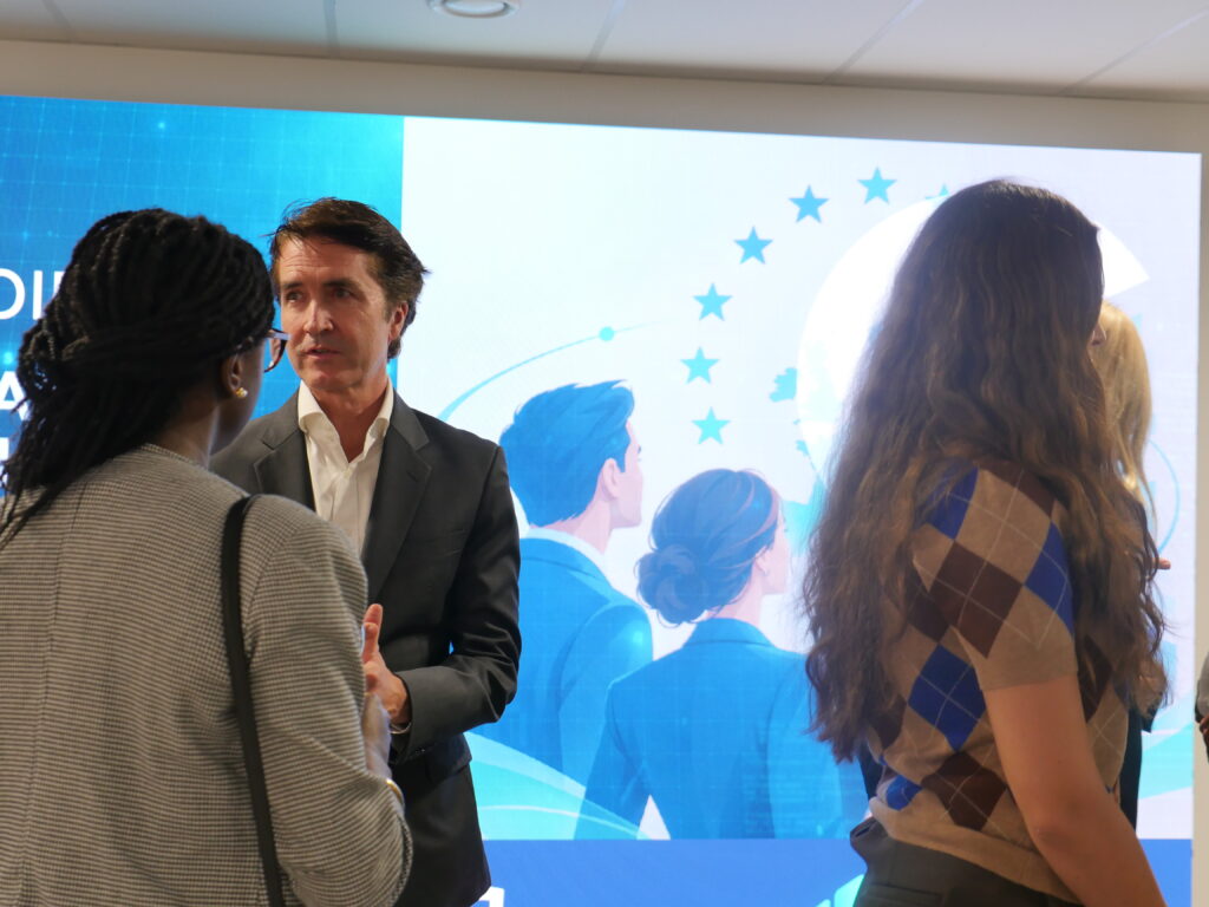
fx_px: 1816
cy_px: 454
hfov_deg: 36.8
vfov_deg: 28.0
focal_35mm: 52
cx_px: 604
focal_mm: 26
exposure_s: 1/60
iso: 640
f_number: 2.8
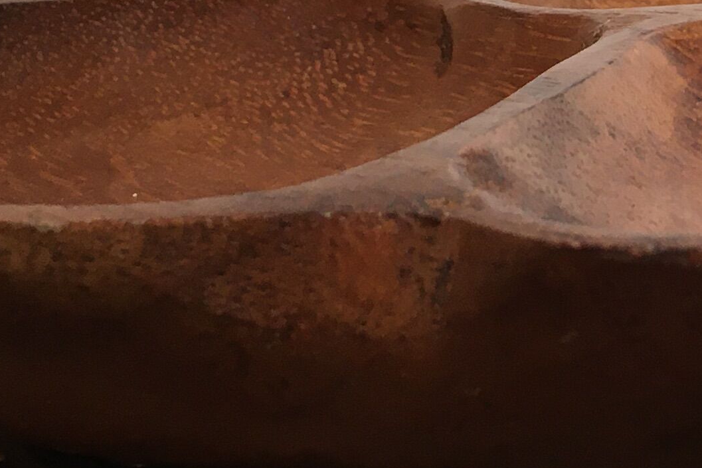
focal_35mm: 115
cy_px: 185
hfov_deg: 17.0
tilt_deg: -12.7
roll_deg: +1.4
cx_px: 846
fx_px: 2243
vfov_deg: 11.9
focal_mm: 4.15
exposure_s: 1/33
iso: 64
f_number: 2.2
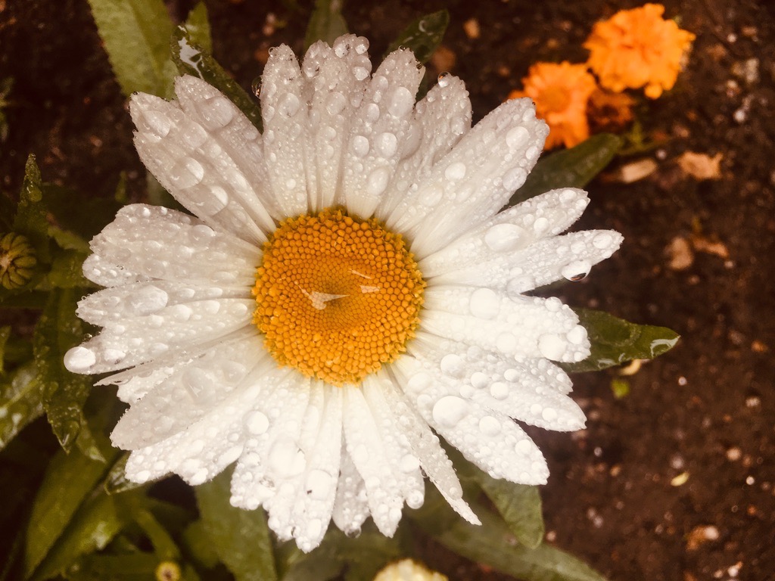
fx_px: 649
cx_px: 388
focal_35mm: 29
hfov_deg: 61.7
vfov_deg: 48.2
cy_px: 290
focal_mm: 4.15
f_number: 2.2
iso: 25
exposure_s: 1/120
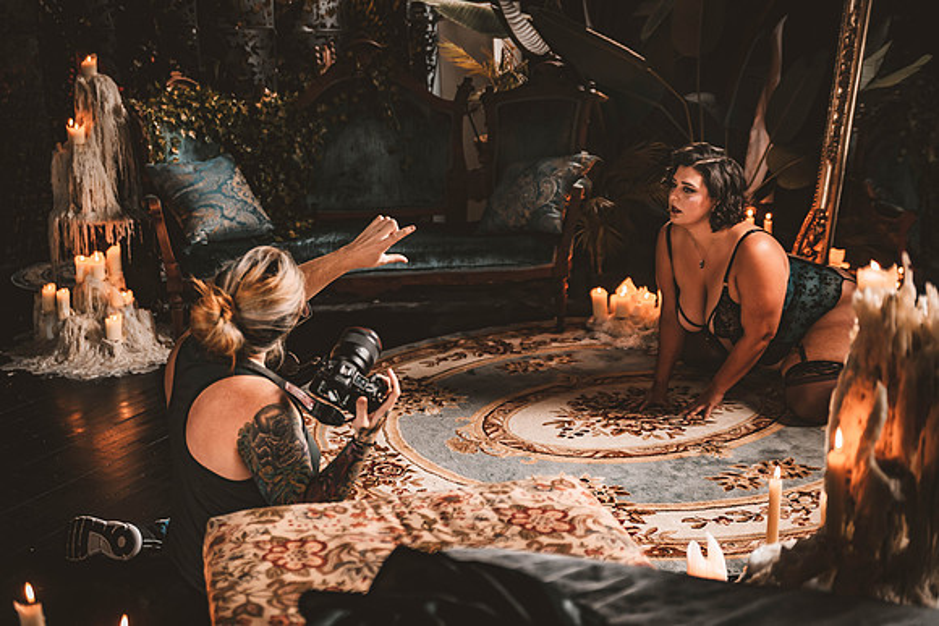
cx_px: 470
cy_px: 313
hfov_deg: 38.2
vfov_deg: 26.0
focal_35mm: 52
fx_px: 1357
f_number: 2.8
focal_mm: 52
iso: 800
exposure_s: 1/125
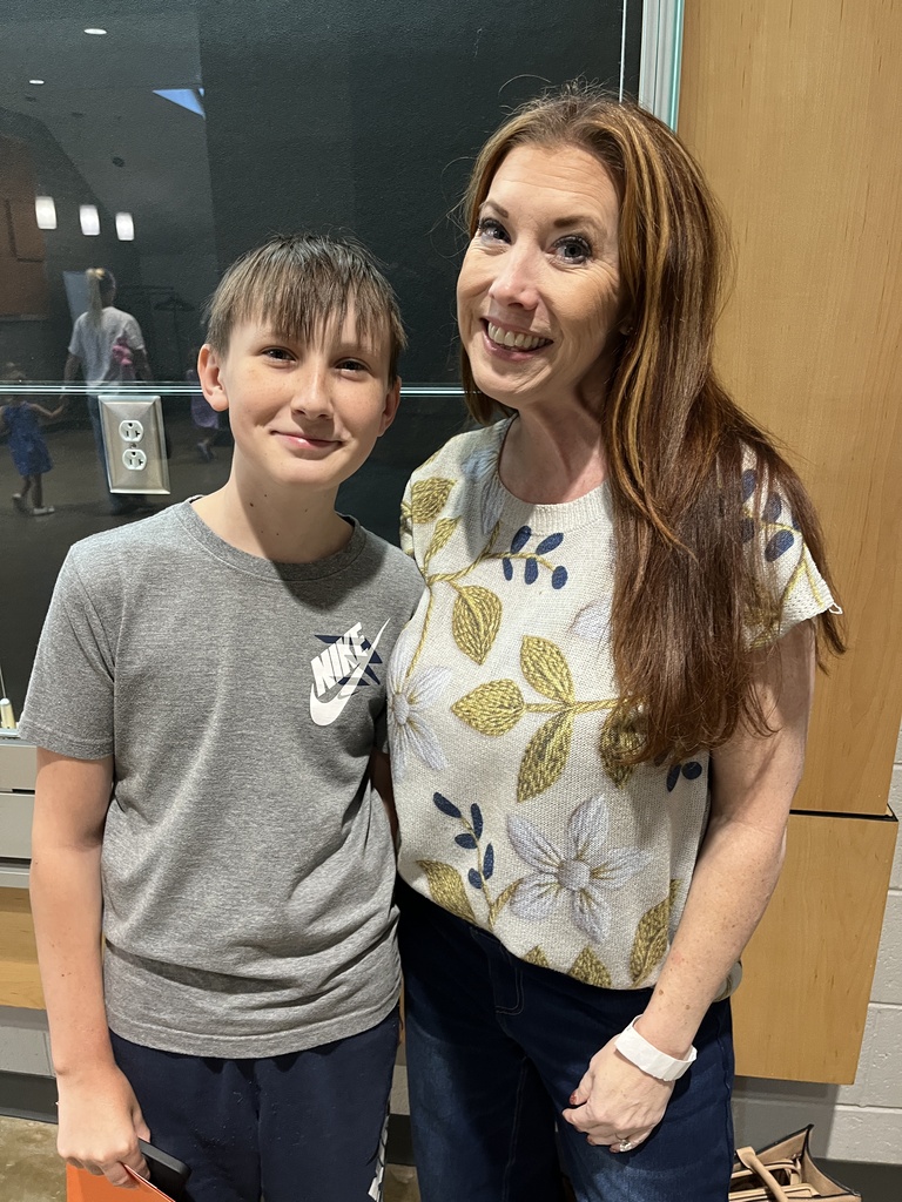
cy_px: 601
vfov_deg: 67.3
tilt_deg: -19.1
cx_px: 451
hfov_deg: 53.1
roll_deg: +0.4
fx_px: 903
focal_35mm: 26
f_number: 1.6
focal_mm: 5.1
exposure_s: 1/60
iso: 250
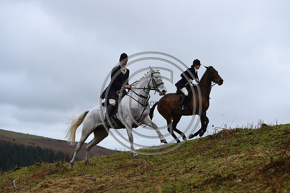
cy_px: 96
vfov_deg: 17.5
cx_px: 145
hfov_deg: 26.0
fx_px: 628
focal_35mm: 78
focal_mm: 78
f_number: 4.5
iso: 200
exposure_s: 1/800
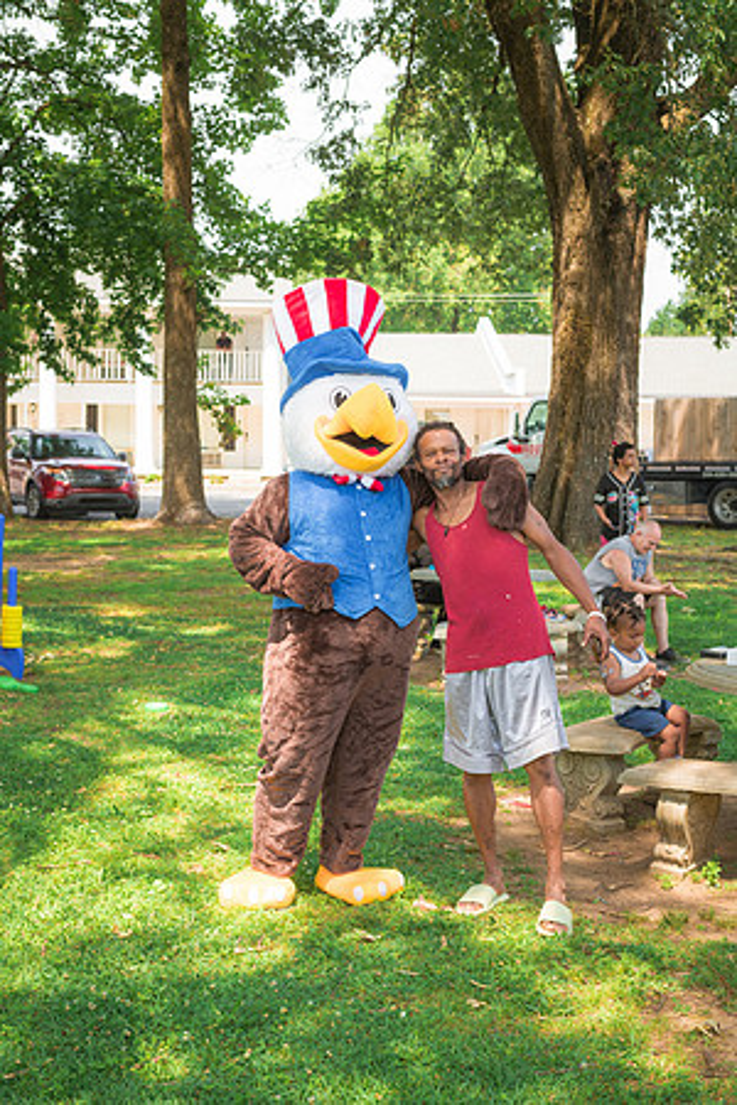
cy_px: 552
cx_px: 368
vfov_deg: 39.6
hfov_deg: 27.0
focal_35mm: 50
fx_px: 1535
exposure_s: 1/250
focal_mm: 50
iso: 250
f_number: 5.6
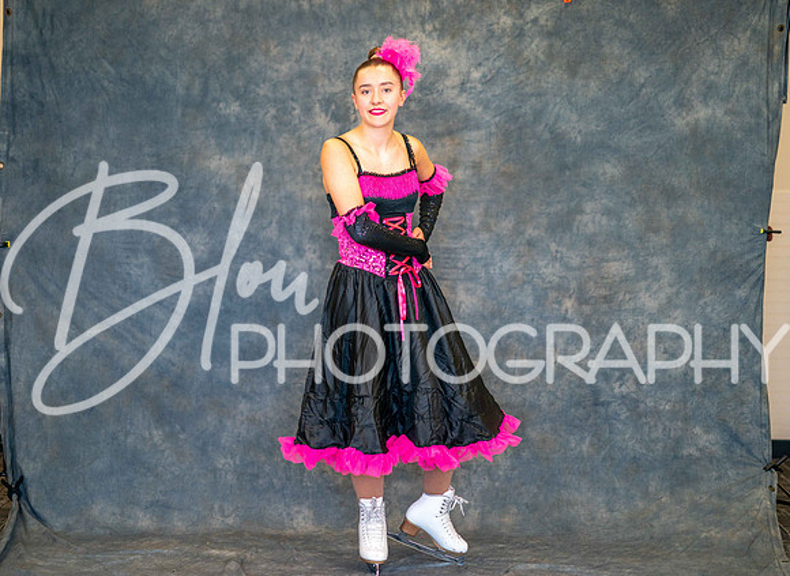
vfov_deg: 15.4
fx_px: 2124
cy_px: 276
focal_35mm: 94
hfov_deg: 21.1
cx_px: 340
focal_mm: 85
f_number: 1.4
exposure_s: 1/250
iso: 500
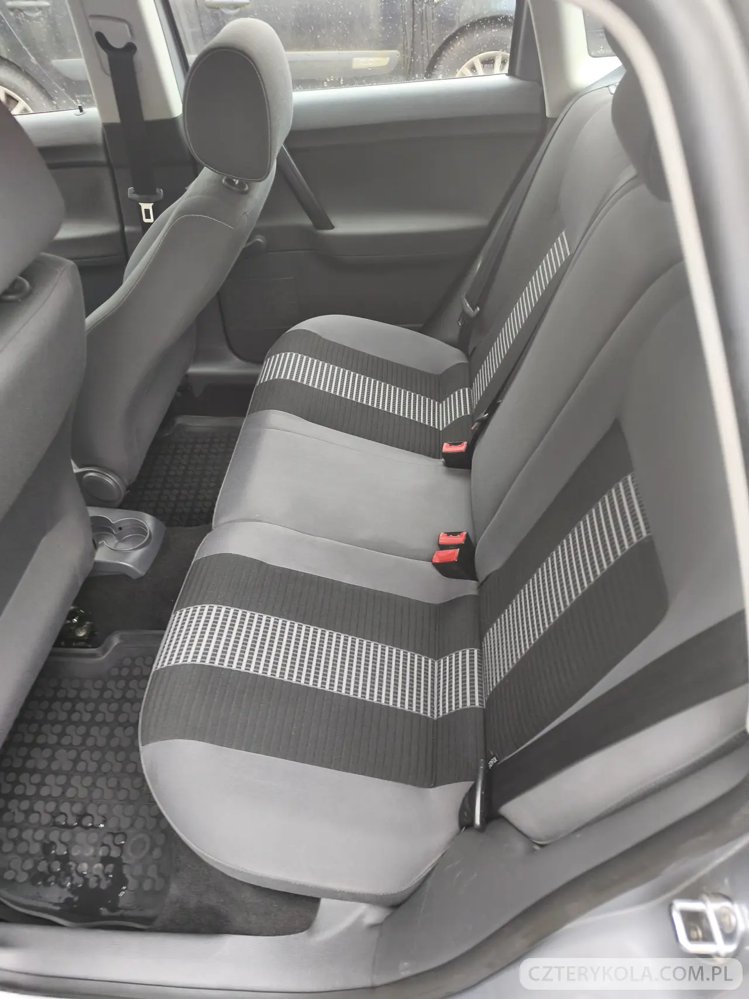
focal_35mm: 23
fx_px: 664
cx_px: 374
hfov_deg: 58.9
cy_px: 500
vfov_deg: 73.9
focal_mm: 6.14
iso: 800
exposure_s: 1/33.3
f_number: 1.65
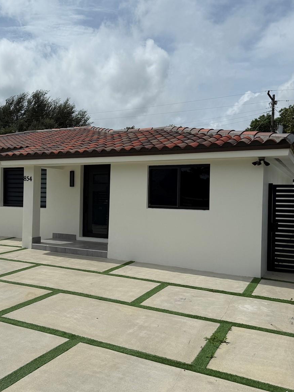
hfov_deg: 42.3
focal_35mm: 33
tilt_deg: +0.1
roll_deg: -0.7
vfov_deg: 55.4
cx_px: 94
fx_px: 374
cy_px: 196
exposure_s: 1/14286
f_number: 1.78
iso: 64
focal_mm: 6.76
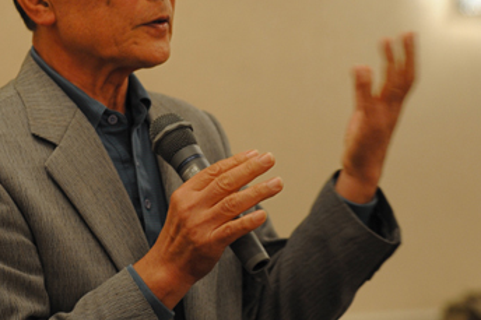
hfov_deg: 21.8
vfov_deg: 14.7
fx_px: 1242
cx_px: 154
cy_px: 102
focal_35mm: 93
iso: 560
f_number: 2.8
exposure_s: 1/100
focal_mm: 50
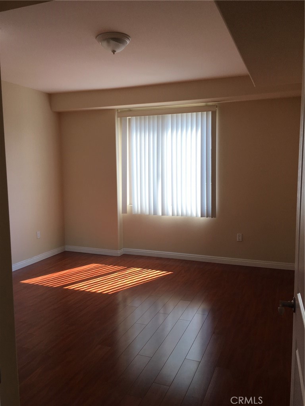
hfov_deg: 48.2
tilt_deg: -4.0
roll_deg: -0.2
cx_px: 152
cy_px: 203
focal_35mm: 29
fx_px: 341
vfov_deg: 61.7
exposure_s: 1/120
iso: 25
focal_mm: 4.15
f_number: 2.2
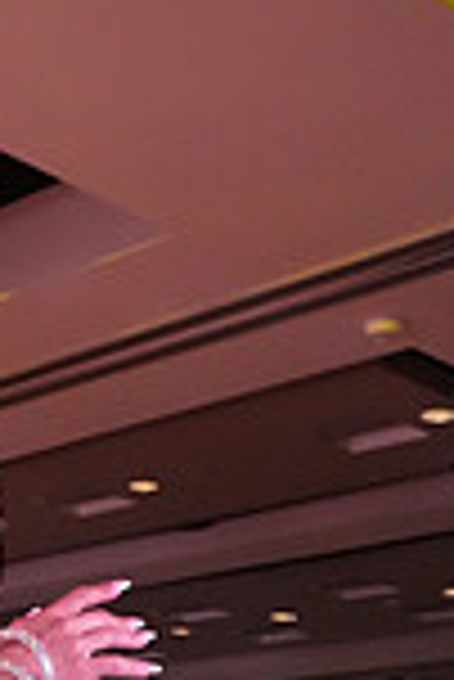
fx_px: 1736
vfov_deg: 19.1
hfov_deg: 14.3
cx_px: -128
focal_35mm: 92
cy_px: 1049
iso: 6400
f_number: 5
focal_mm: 24
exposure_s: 1/400
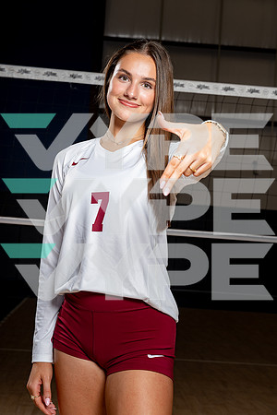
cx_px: 138
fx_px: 796
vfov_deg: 29.2
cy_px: 208
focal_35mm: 69
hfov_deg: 19.7
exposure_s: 1/250
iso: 100
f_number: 8
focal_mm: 69
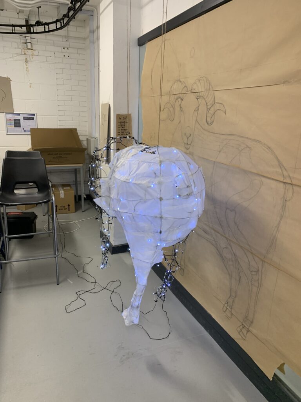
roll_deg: -1.4
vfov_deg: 67.3
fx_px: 301
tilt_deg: -16.5
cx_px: 150
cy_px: 201
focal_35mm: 26
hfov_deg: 53.1
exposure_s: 1/54
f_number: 1.8
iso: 100
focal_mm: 4.25
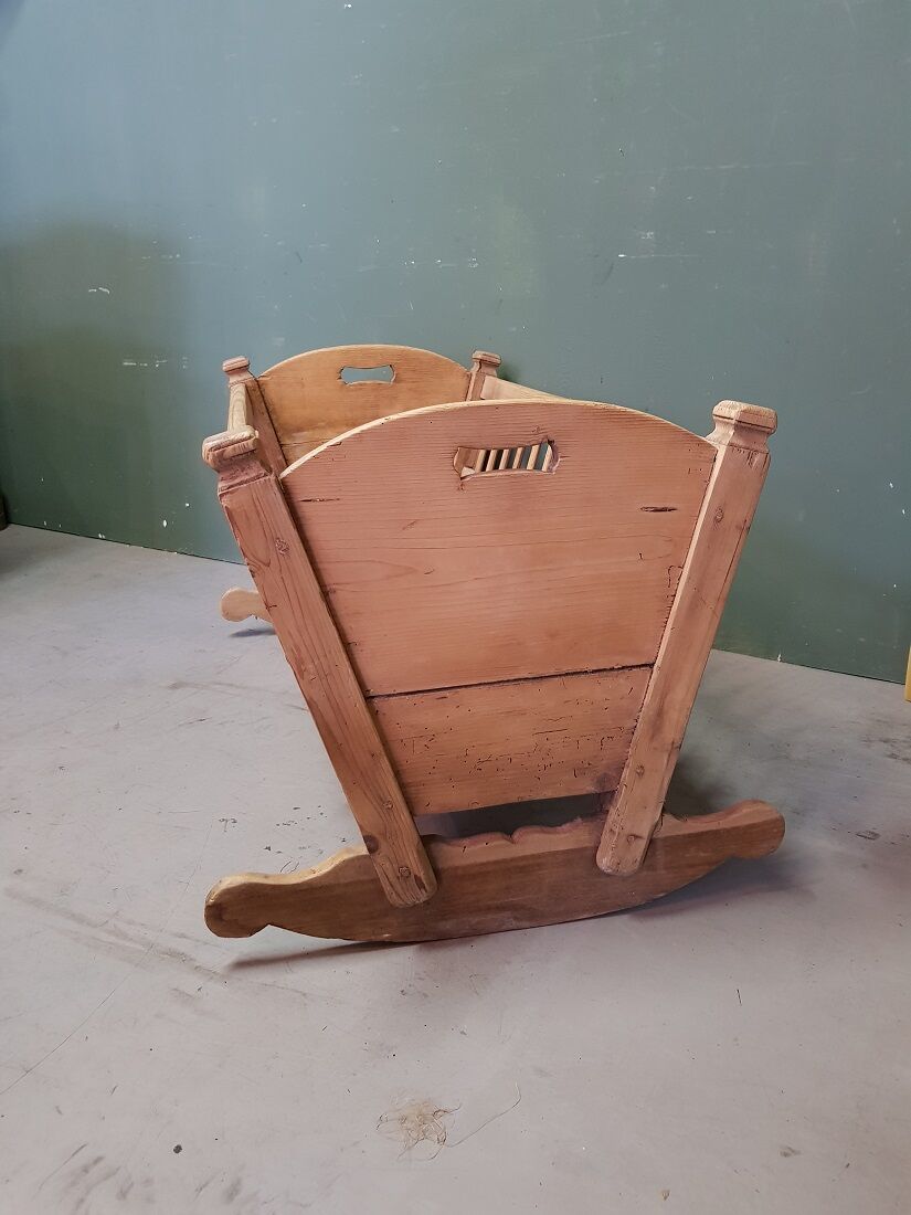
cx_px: 456
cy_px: 608
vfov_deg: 67.3
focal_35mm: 26
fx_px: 912
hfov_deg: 53.1
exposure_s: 1/10
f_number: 1.7
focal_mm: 4.2
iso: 250
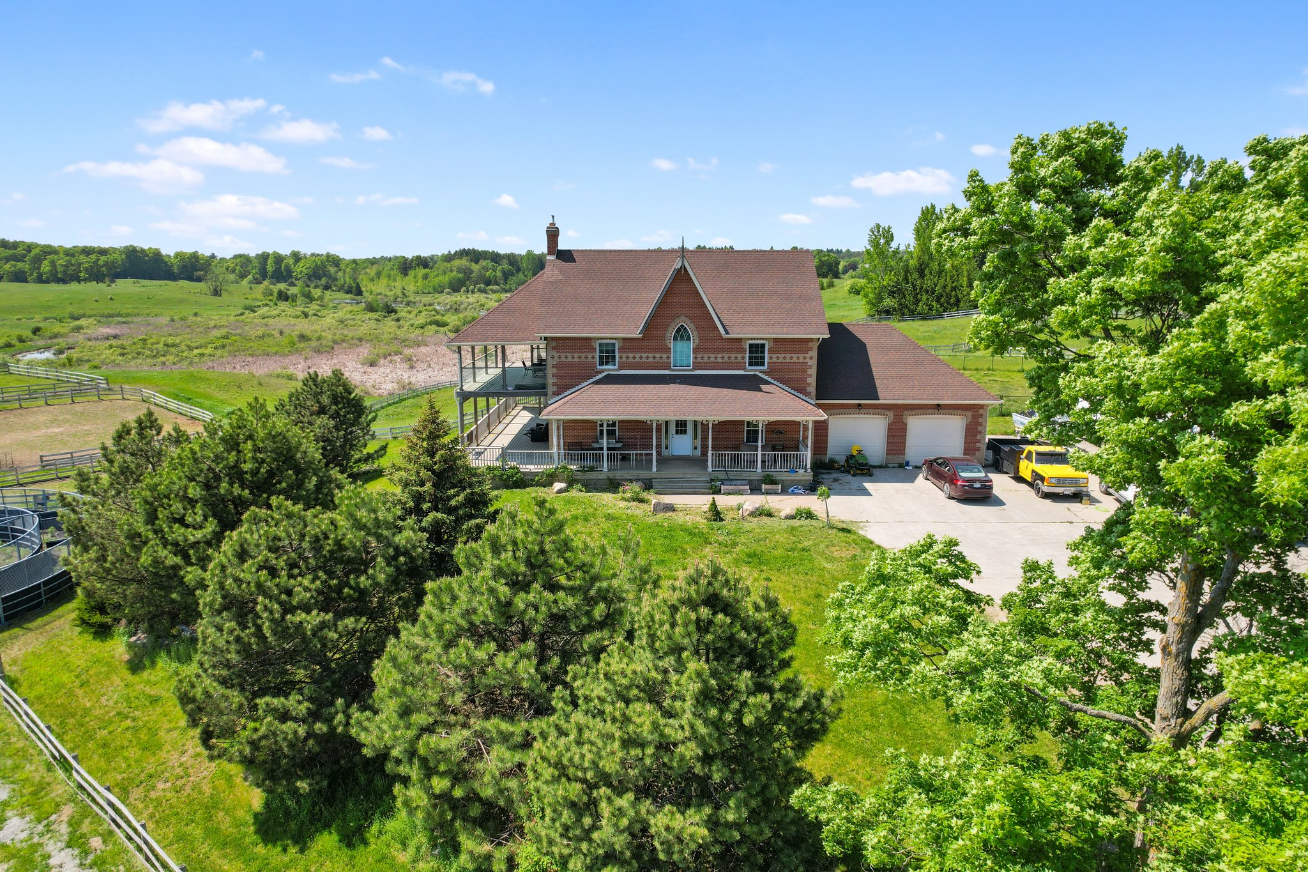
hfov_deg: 78.6
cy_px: 436
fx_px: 799
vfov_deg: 57.2
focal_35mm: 22
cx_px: 654
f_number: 2.8
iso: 100
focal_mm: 8.38
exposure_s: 1/1600
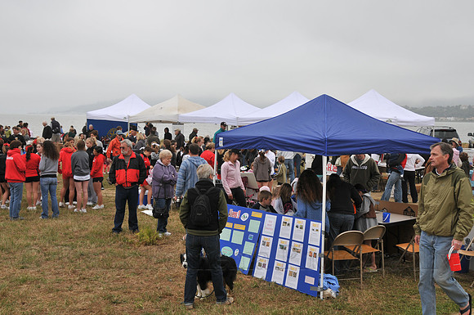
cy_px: 158
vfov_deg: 32.9
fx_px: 533
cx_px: 237
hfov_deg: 48.0
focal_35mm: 40
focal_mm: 27
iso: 200
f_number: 8
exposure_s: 1/250
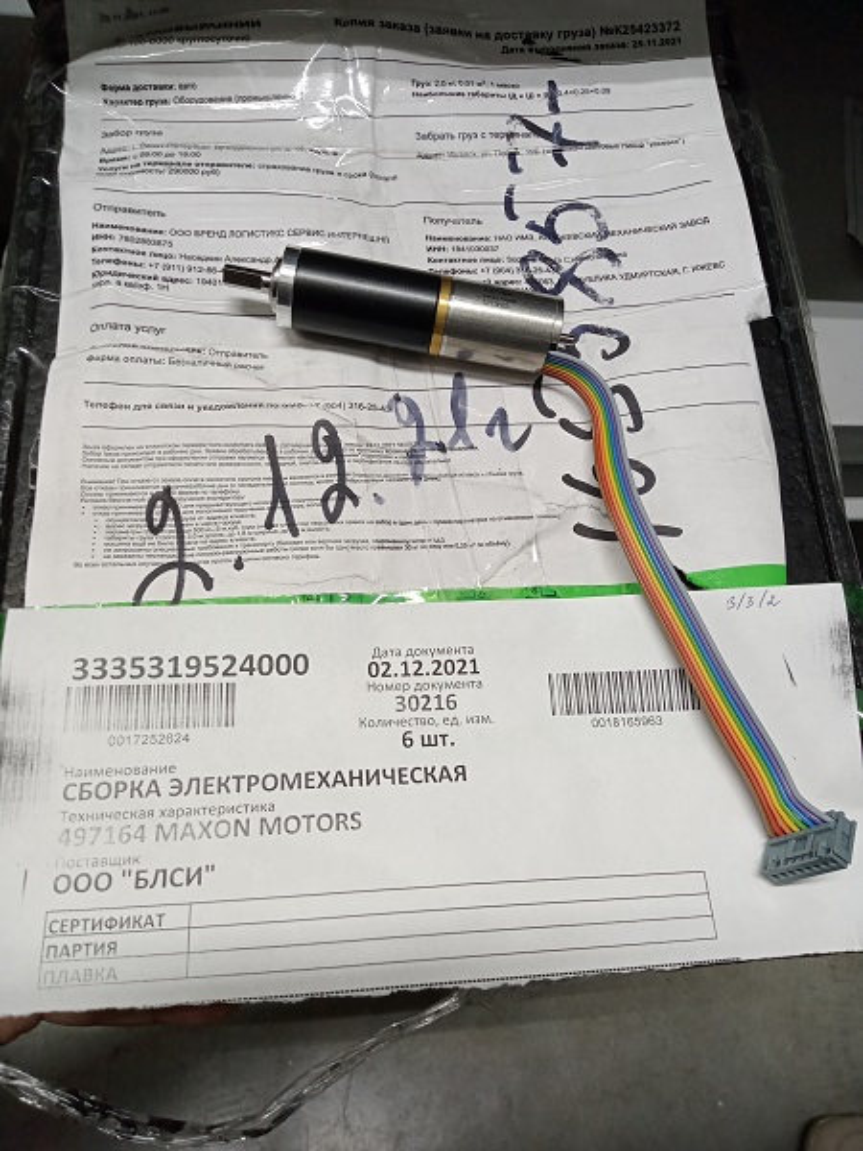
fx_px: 931
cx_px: 432
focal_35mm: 28
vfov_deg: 63.4
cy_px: 576
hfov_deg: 49.7
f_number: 2.2
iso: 141
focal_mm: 3.37
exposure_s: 1/33.3
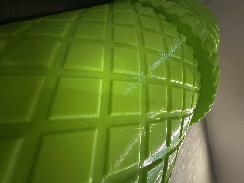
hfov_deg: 102.1
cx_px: 122
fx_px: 99
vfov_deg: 85.7
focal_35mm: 14
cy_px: 92
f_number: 2.2
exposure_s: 1/47
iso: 1000
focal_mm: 2.22
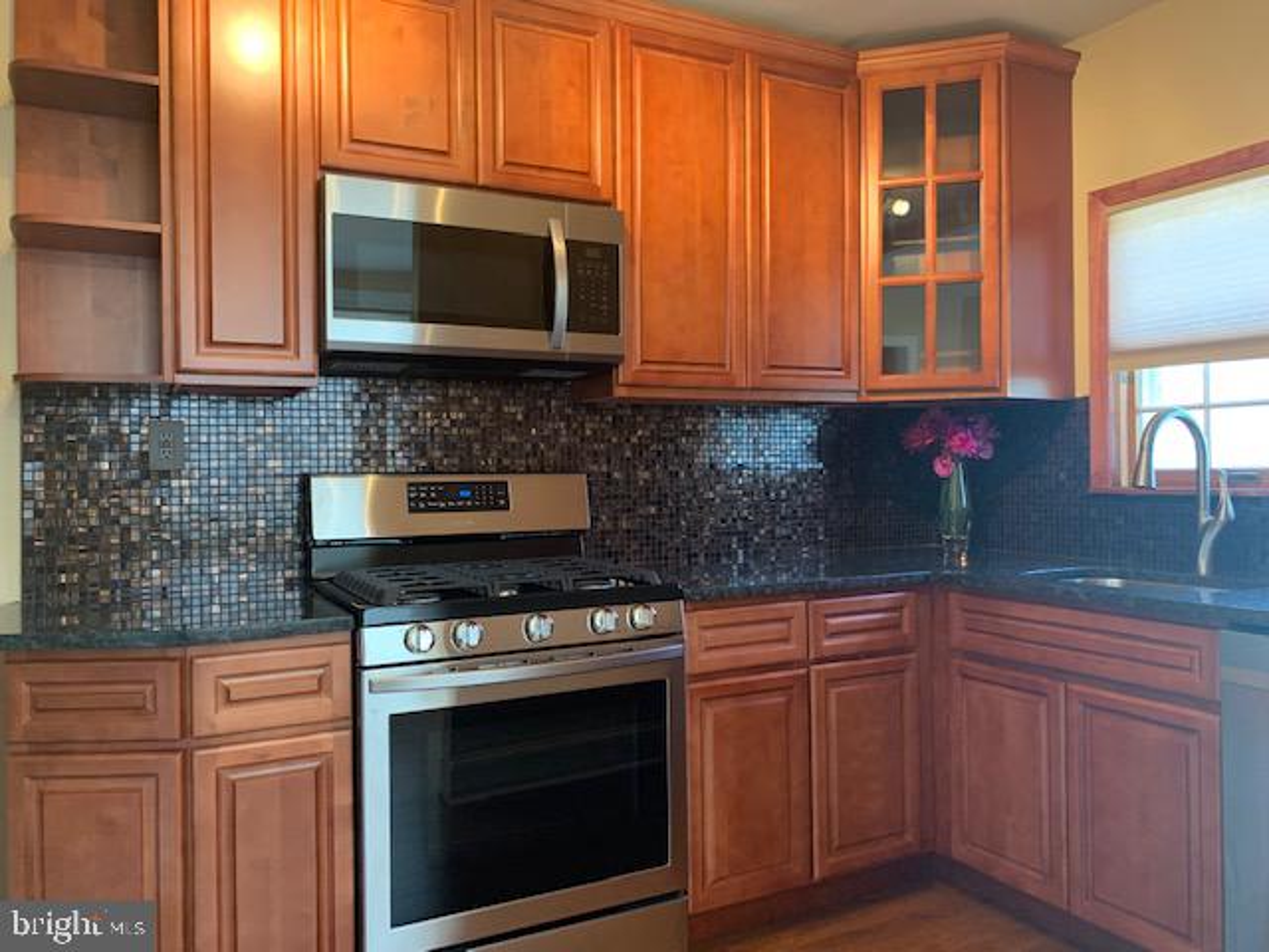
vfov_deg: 53.1
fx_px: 953
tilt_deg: -0.8
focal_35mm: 26
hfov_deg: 67.3
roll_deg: +0.8
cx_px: 634
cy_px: 476
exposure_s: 1/60
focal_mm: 4.25
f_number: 1.8
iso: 250
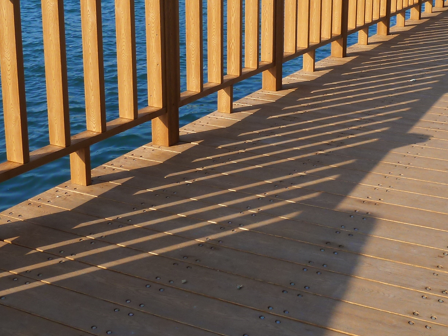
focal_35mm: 52
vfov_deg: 27.6
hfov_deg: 36.6
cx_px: 279
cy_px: 84
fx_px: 673
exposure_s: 1/400
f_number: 4
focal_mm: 4.1
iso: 80
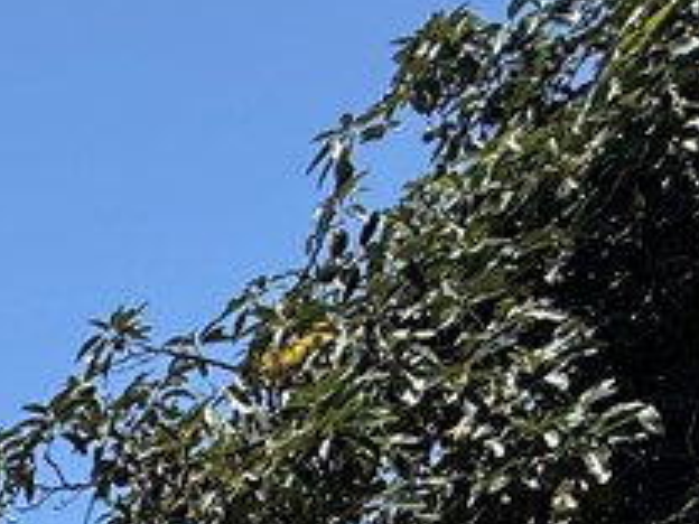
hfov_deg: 19.6
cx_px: -605
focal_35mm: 69
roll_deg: -1.4
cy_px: 1199
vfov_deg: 14.9
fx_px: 1393
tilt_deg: -3.9
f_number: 2.2
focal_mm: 2.22
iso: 50
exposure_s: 1/1848
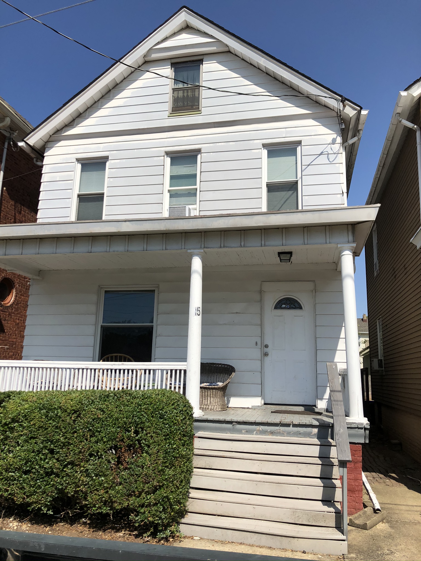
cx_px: 210
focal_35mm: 28
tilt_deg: +12.1
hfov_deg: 49.7
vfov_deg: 63.4
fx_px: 454
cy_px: 280
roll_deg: -0.7
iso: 20
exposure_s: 1/3247
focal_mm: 3.99
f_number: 1.8
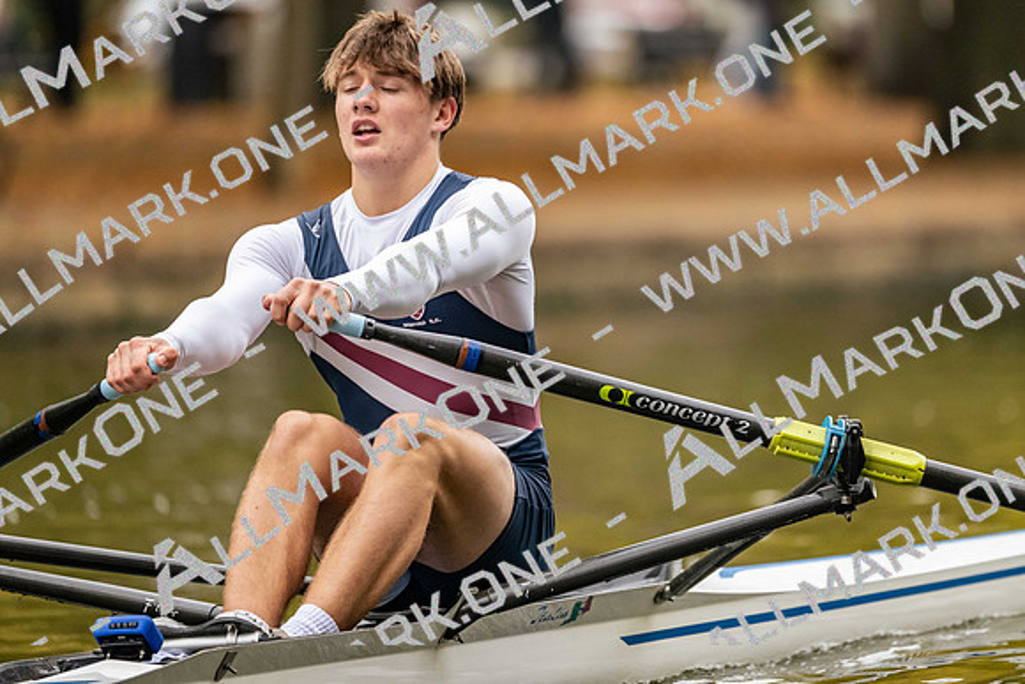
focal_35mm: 400
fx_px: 11391
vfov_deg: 3.4
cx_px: 512
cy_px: 342
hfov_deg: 5.2
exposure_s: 1/2500
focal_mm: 400
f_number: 4.5
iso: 3600
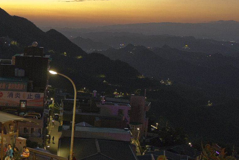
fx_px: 425
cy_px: 95
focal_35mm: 64
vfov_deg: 21.2
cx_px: 22
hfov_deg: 30.0
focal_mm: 24
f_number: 2.8
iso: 3600
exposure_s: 1/60
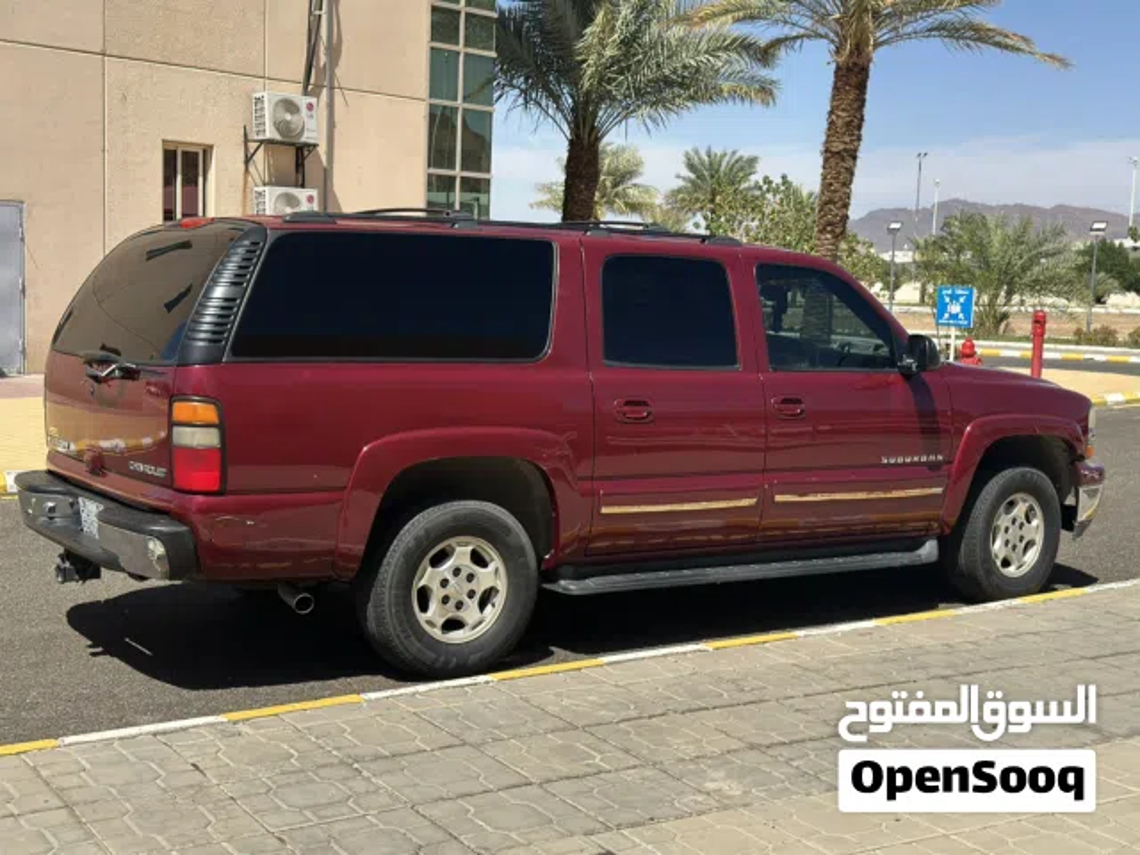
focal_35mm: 48
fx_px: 1581
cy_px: 428
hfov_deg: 39.7
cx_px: 570
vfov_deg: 30.3
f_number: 1.78
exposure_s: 1/4367
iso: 100
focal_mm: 6.86
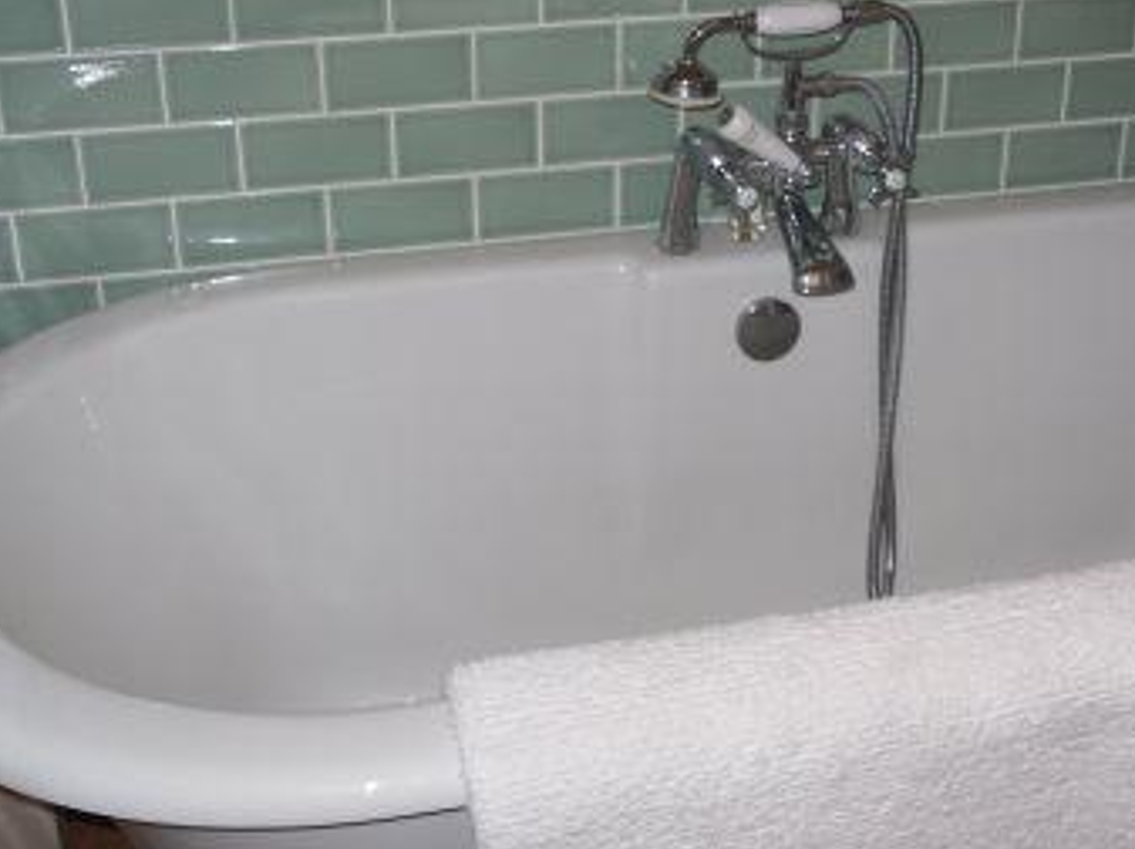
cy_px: 302
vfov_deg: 27.9
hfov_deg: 36.7
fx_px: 1703
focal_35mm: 52
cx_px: 680
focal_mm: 6.3
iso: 80
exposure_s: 1/45
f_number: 3.5
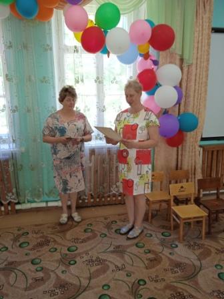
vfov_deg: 63.4
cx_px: 112
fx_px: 242
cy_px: 150
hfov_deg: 49.7
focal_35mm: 28
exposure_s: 1/33.3
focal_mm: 3.43
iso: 258
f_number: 2.2
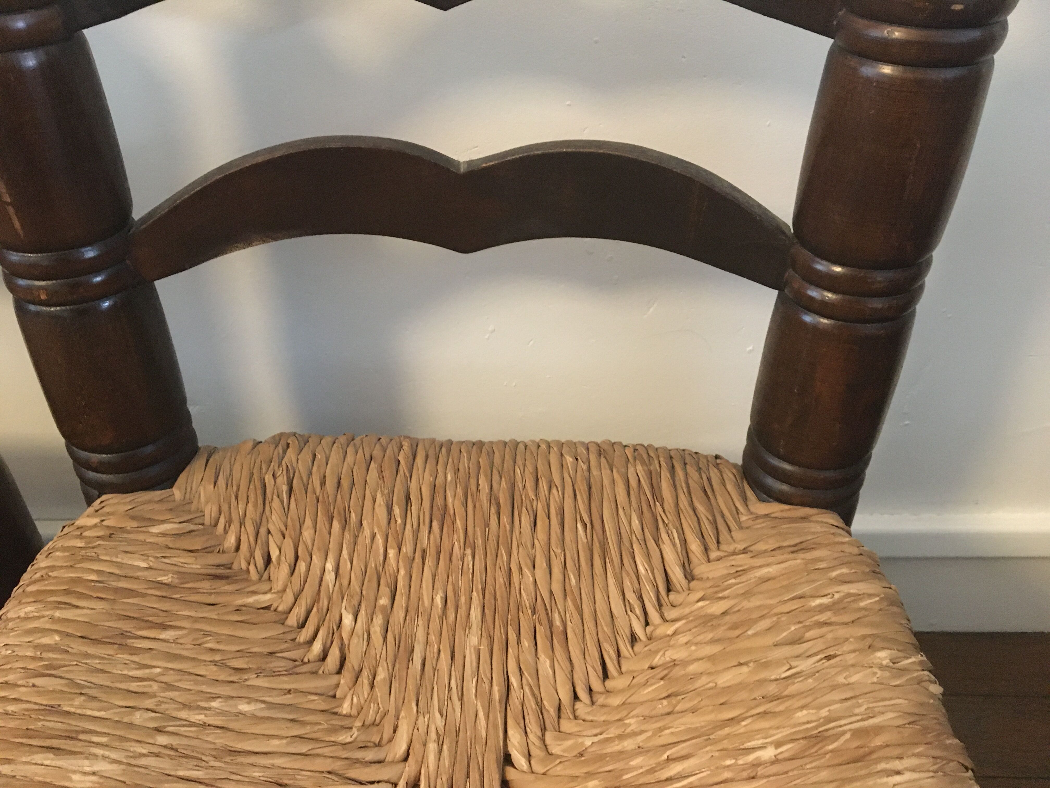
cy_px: 394
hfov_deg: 61.7
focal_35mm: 29
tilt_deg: -37.0
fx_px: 880
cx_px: 525
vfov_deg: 48.2
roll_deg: +0.1
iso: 400
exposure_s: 1/17
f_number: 2.2
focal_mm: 4.15
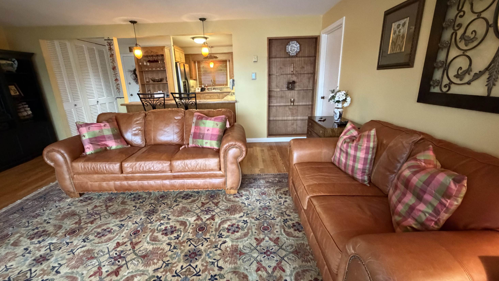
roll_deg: +2.4
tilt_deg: -15.5
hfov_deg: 99.4
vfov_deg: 67.1
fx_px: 212
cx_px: 245
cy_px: 139
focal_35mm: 16
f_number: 2.2
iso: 1250
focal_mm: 2.22
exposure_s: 1/60
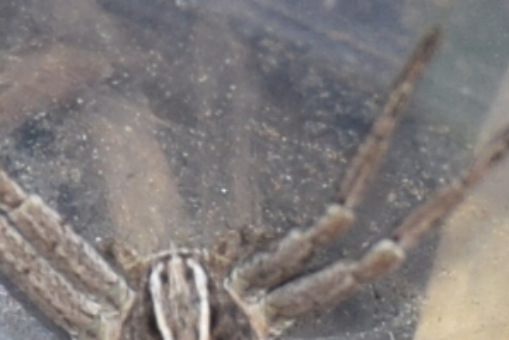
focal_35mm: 674
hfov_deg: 3.1
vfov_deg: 2.0
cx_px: 250
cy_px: 292
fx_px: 9534
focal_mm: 140
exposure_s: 1/160
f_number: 10
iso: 100
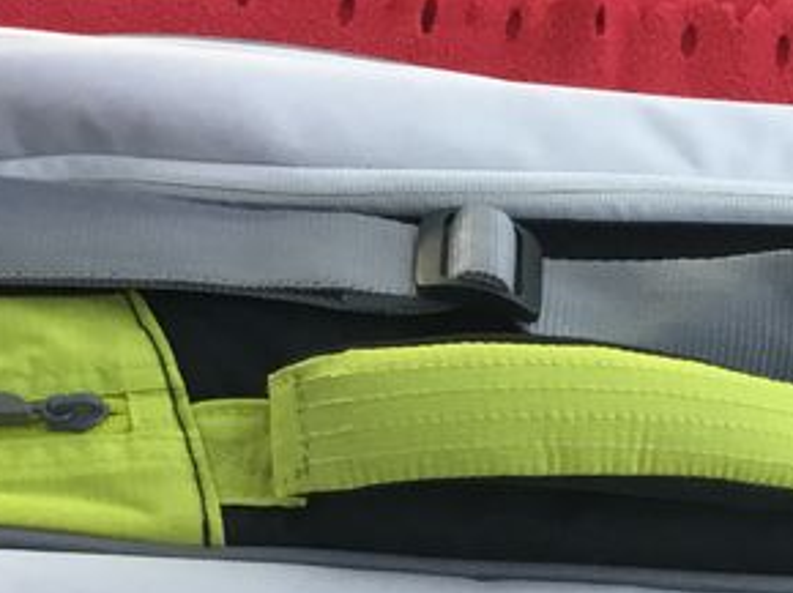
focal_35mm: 107
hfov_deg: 18.2
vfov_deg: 13.3
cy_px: 801
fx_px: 2449
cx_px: 648
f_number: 2.4
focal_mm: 3.3
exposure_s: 1/33
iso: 32
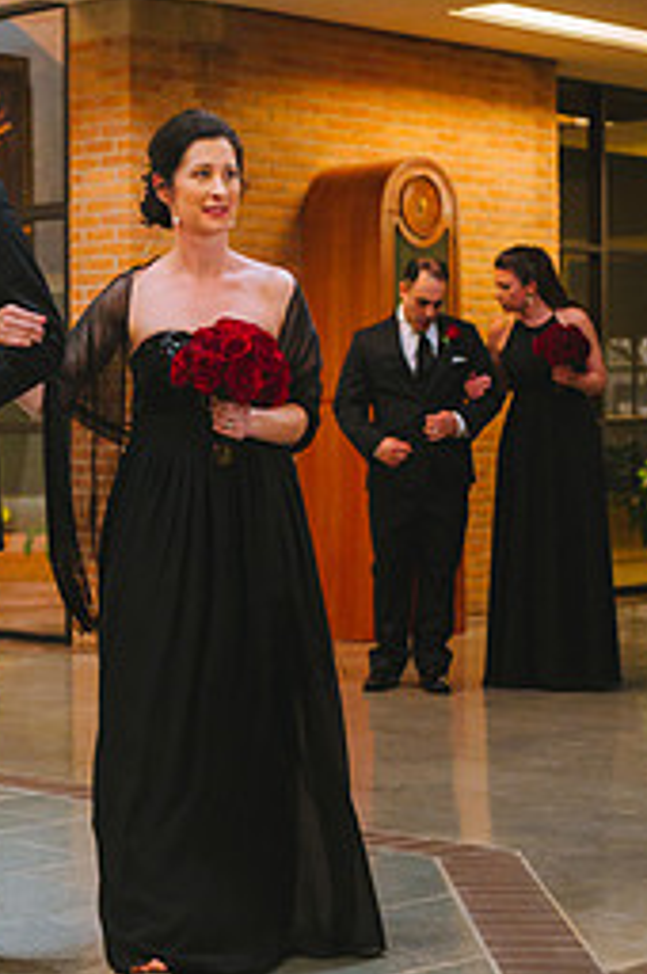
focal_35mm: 88
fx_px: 2379
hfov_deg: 15.4
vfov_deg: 23.1
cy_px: 552
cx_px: 116
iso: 4000
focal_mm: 50
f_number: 2.8
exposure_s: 1/160
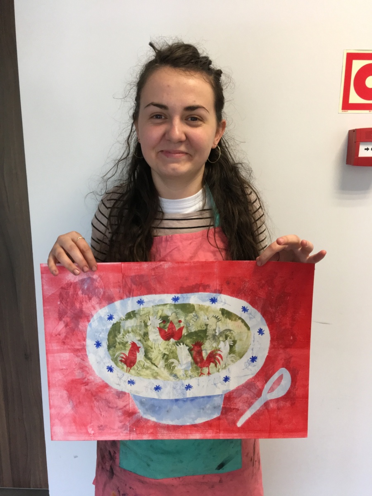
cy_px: 248
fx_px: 416
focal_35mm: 29
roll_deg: +1.2
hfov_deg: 48.2
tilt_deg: -13.3
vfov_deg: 61.7
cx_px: 186
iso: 160
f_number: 2.2
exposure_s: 1/33
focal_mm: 4.15
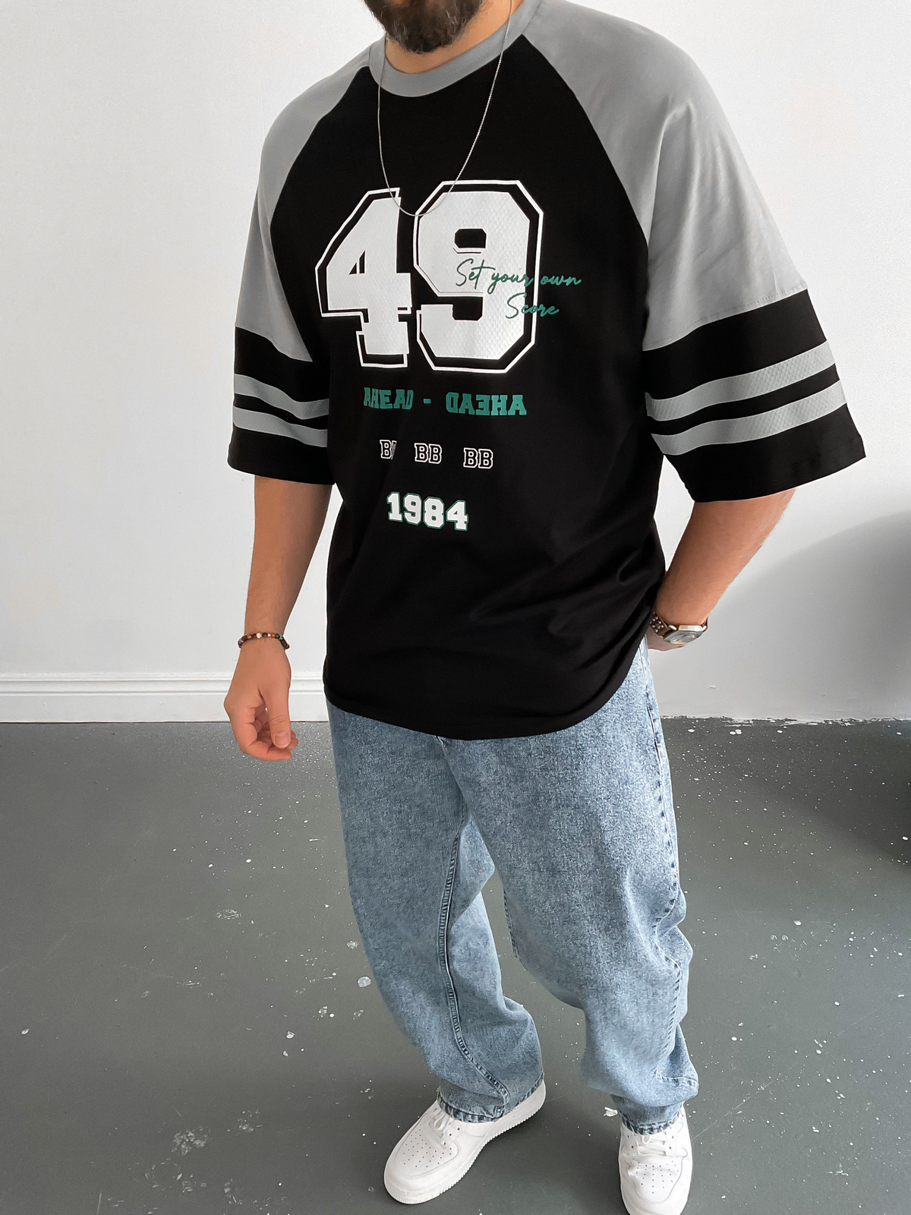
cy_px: 608
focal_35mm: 29
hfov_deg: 48.2
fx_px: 1018
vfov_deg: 61.7
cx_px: 456
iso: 100
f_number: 1.8
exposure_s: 1/60
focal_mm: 3
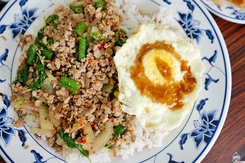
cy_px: 82
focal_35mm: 36
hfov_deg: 53.1
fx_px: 245
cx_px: 122
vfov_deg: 36.9
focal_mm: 36
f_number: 4
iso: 250
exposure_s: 1/60
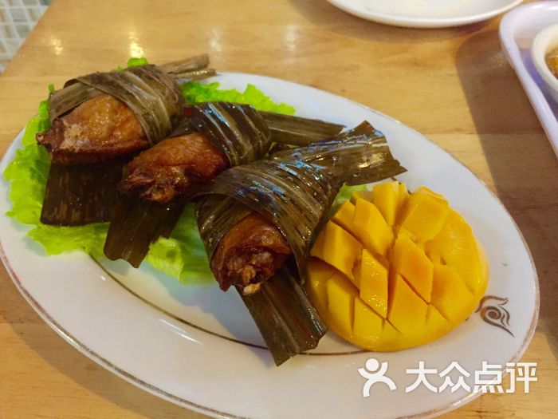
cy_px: 210
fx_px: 467
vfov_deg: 48.2
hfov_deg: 61.7
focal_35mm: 29
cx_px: 279
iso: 400
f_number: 2.2
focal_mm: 4.15
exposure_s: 1/15
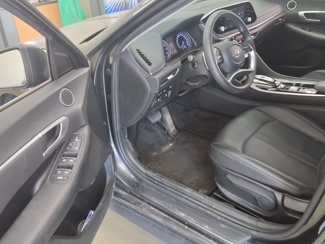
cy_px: 111
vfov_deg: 42.9
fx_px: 310
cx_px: 147
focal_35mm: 33
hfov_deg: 55.3
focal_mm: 2.91
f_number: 1.9
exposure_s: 1/40
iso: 50
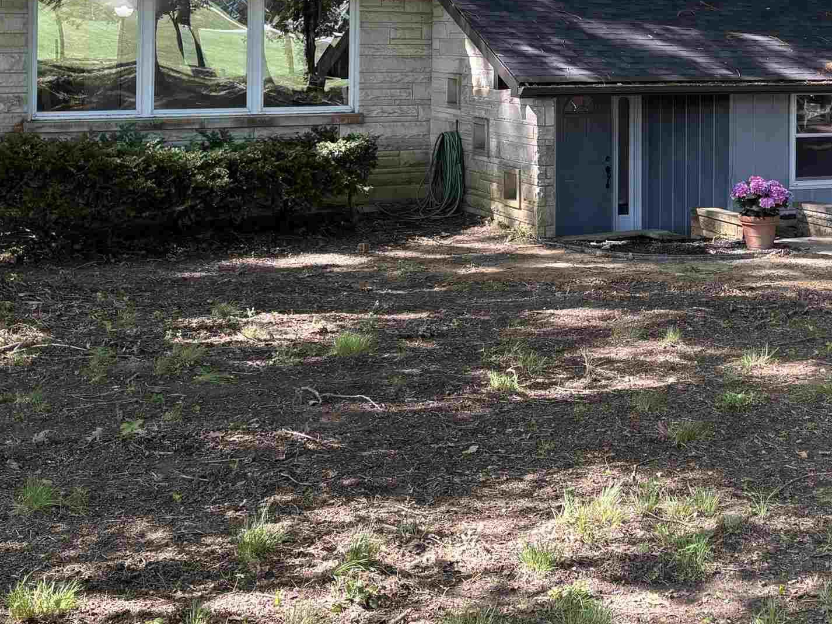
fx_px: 1346
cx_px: 518
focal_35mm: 56
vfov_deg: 25.2
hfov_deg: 34.2
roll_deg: -1.6
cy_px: 39
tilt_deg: +0.9
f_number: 1.6
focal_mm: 5.96
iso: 40
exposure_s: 1/121
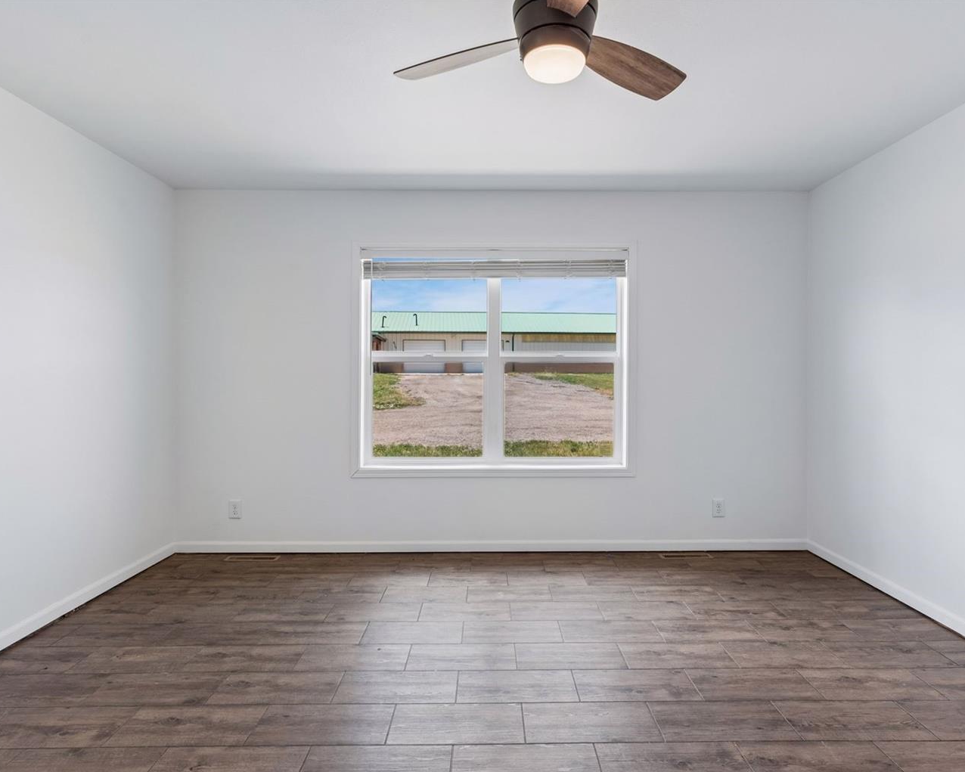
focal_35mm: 20
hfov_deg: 80.3
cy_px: 401
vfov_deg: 68.1
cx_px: 498
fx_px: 571
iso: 400
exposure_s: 1/60
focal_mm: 17
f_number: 9
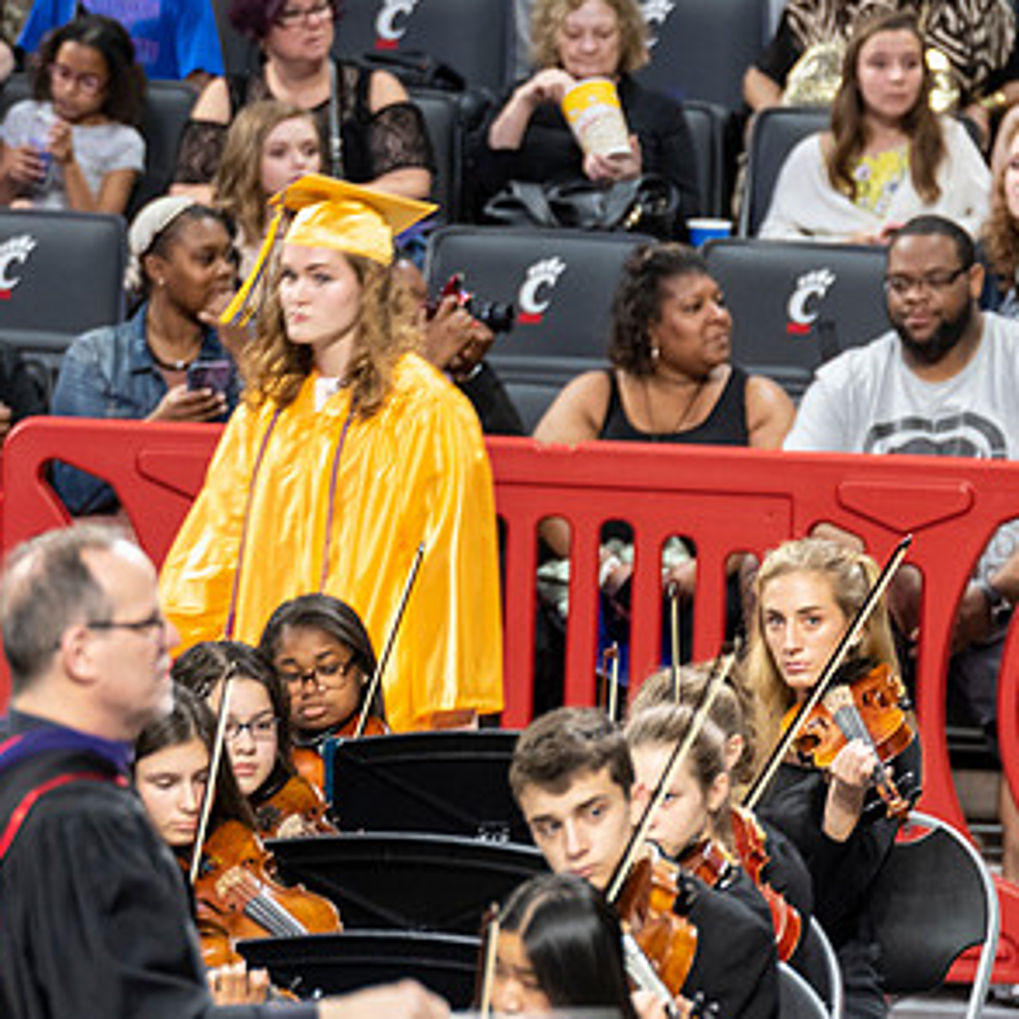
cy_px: 532
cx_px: 317
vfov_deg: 3.5
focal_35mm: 494
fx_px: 16452
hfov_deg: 3.5
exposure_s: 1/100
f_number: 3.5
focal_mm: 200
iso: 1000
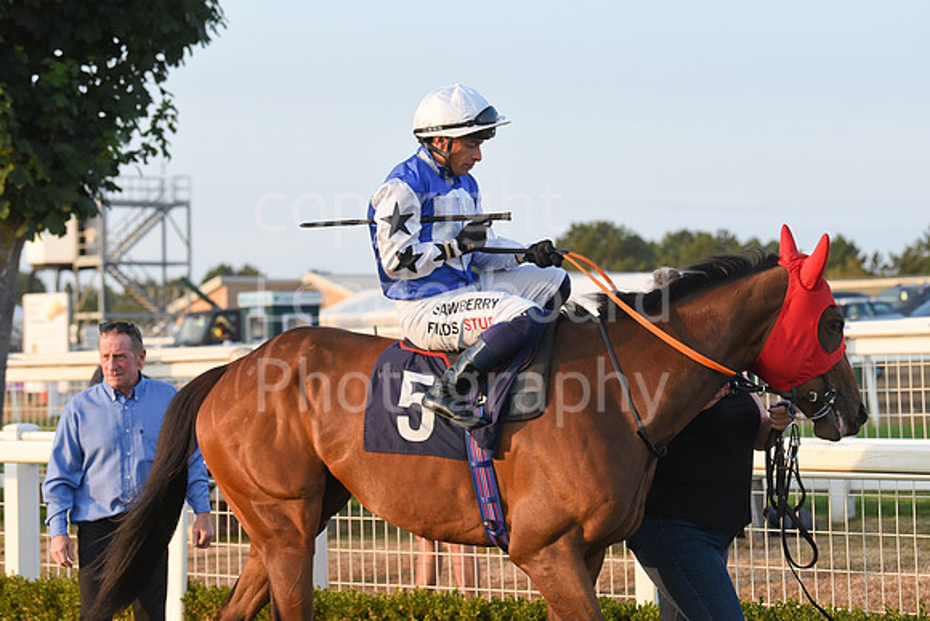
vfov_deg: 13.4
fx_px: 2635
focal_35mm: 102
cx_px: 465
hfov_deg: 20.0
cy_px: 310
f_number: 5
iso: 1250
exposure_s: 1/2000
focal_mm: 102
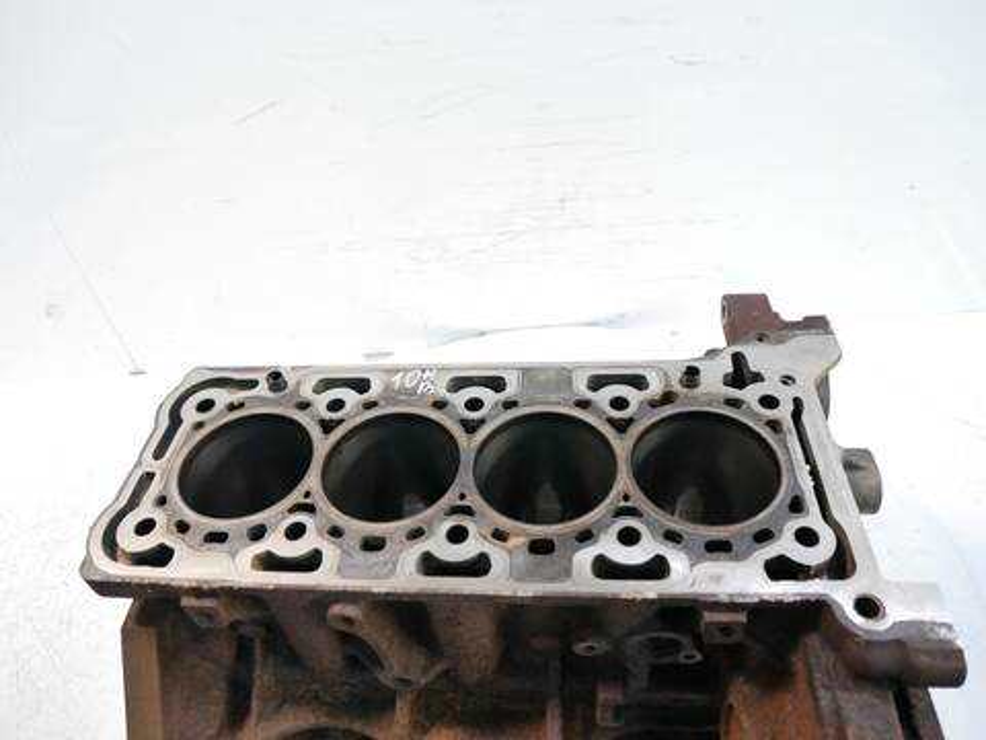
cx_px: 493
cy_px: 370
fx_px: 684
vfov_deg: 56.8
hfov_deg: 71.6
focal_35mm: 24
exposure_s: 1/60
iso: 1250
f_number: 3.5
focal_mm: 12
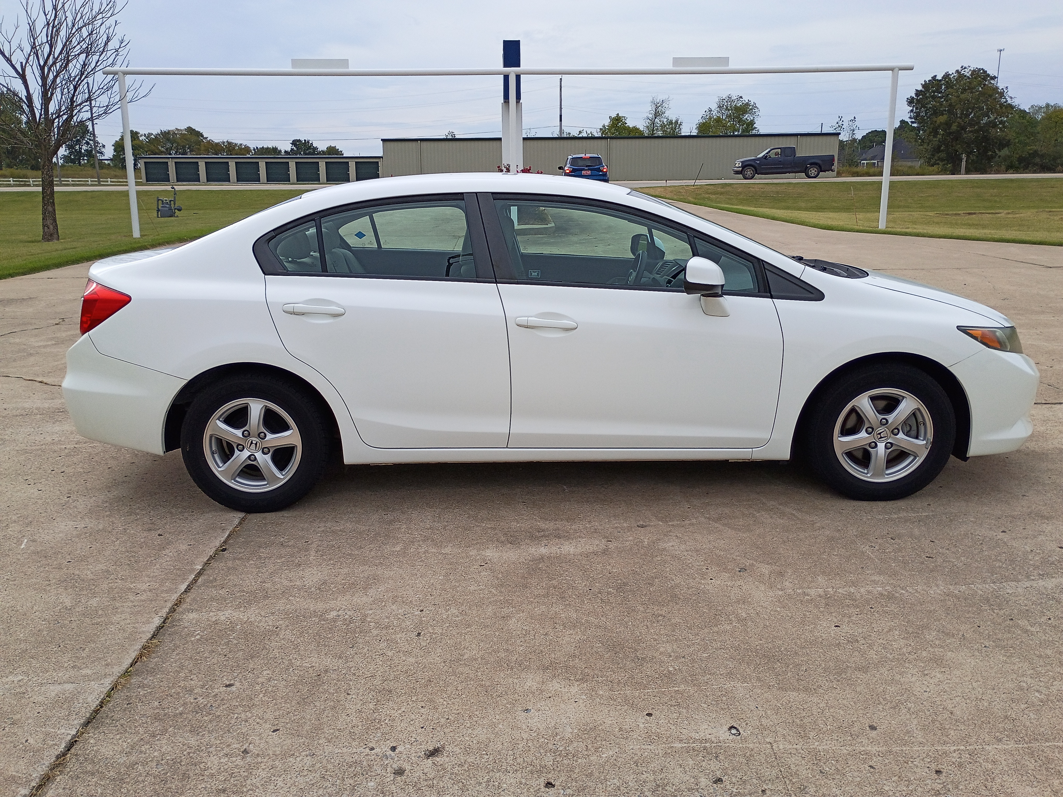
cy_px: 398
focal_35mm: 29
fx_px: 891
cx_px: 532
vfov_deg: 48.2
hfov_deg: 61.7
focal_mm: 4.27
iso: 105
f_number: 1.8
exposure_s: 1/997
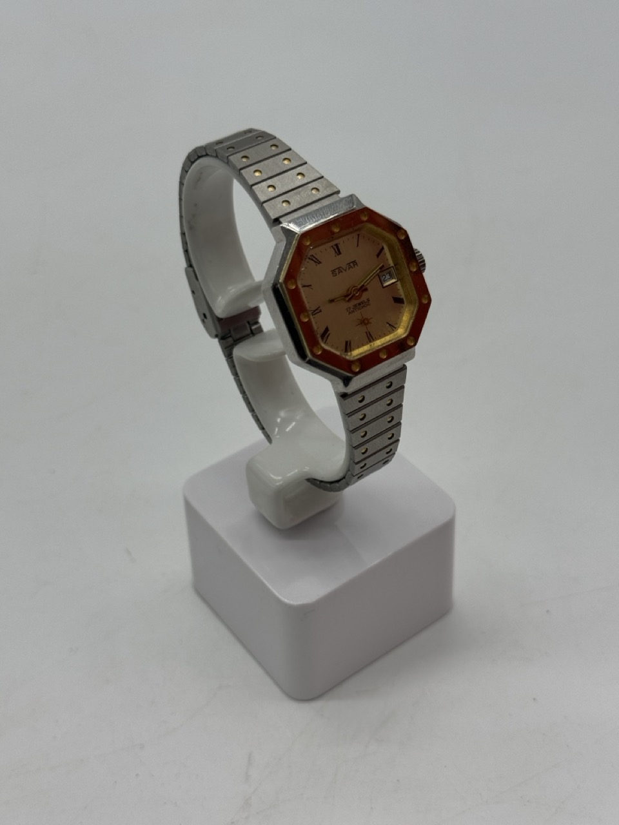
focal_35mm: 48
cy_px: 412
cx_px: 310
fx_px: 1144
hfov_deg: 30.3
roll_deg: +3.2
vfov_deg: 39.7
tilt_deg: -42.1
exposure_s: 1/812
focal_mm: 6.76
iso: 64
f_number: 1.78
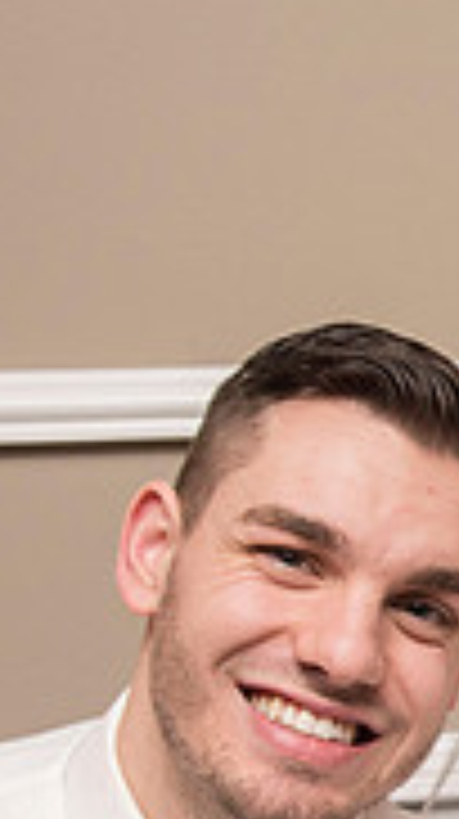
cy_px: 628
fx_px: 2322
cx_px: 904
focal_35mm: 107
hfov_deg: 10.4
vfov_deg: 19.8
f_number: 5
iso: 2000
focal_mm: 32
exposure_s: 1/200
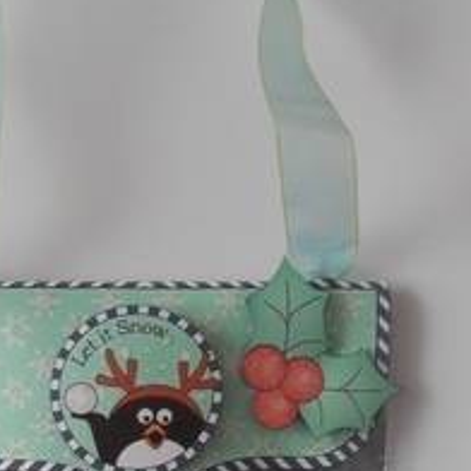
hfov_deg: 27.9
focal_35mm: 61
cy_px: 296
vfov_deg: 28.1
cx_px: 150
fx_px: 939
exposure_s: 1/30
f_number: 3.4
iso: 160
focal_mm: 5.1
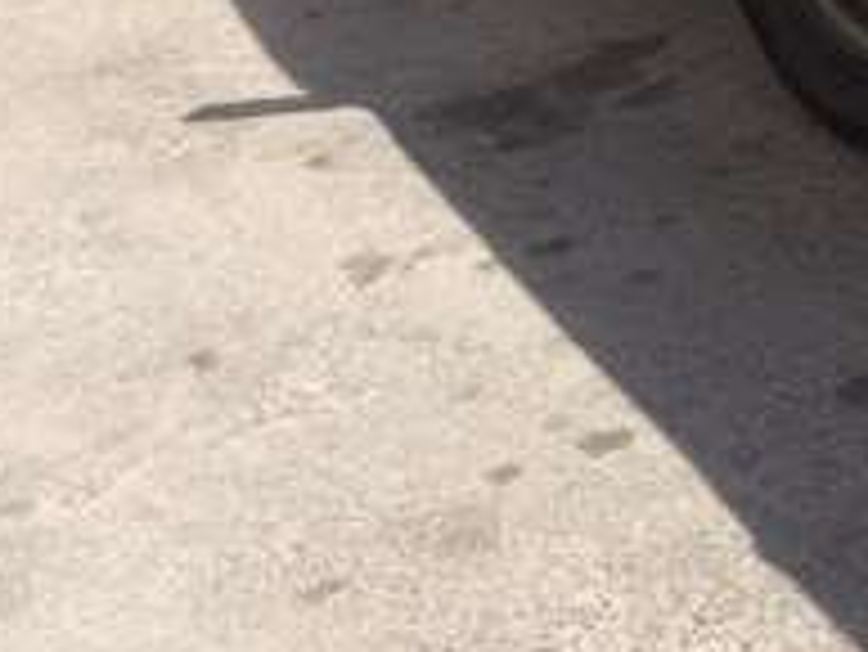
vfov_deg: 13.9
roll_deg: +3.6
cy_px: -380
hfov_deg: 18.0
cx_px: 1241
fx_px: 2484
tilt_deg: -15.8
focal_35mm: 99
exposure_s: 1/2160
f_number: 2.2
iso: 32
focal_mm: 4.15
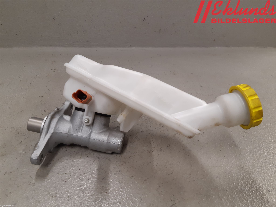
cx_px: 138
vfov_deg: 53.1
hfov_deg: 67.3
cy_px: 104
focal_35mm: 26
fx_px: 207
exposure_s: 1/50
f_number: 1.7
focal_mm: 3.93
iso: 80
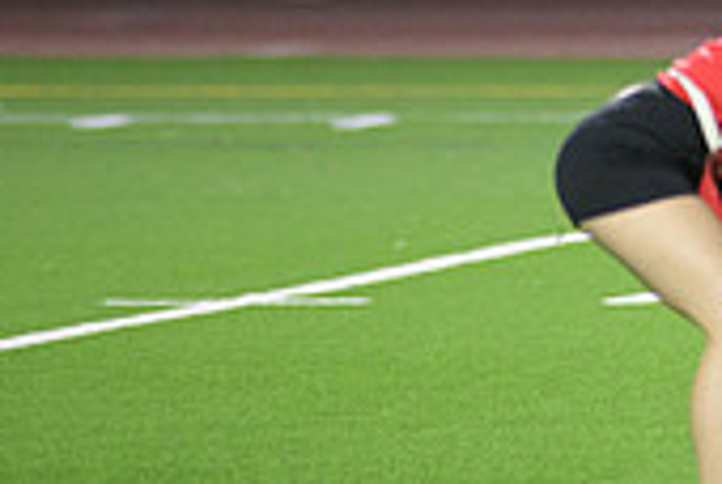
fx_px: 13682
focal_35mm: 681
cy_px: -316
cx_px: 1032
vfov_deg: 2.0
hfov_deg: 3.0
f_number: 2.8
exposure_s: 1/640
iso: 5600
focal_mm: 200
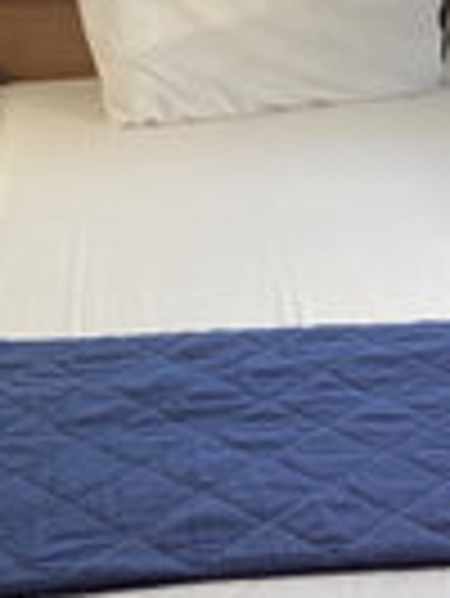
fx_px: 1350
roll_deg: -3.7
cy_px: 616
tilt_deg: -37.5
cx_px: 544
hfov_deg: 18.0
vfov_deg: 23.8
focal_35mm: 78
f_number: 1.8
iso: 125
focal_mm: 4.25
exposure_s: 1/101
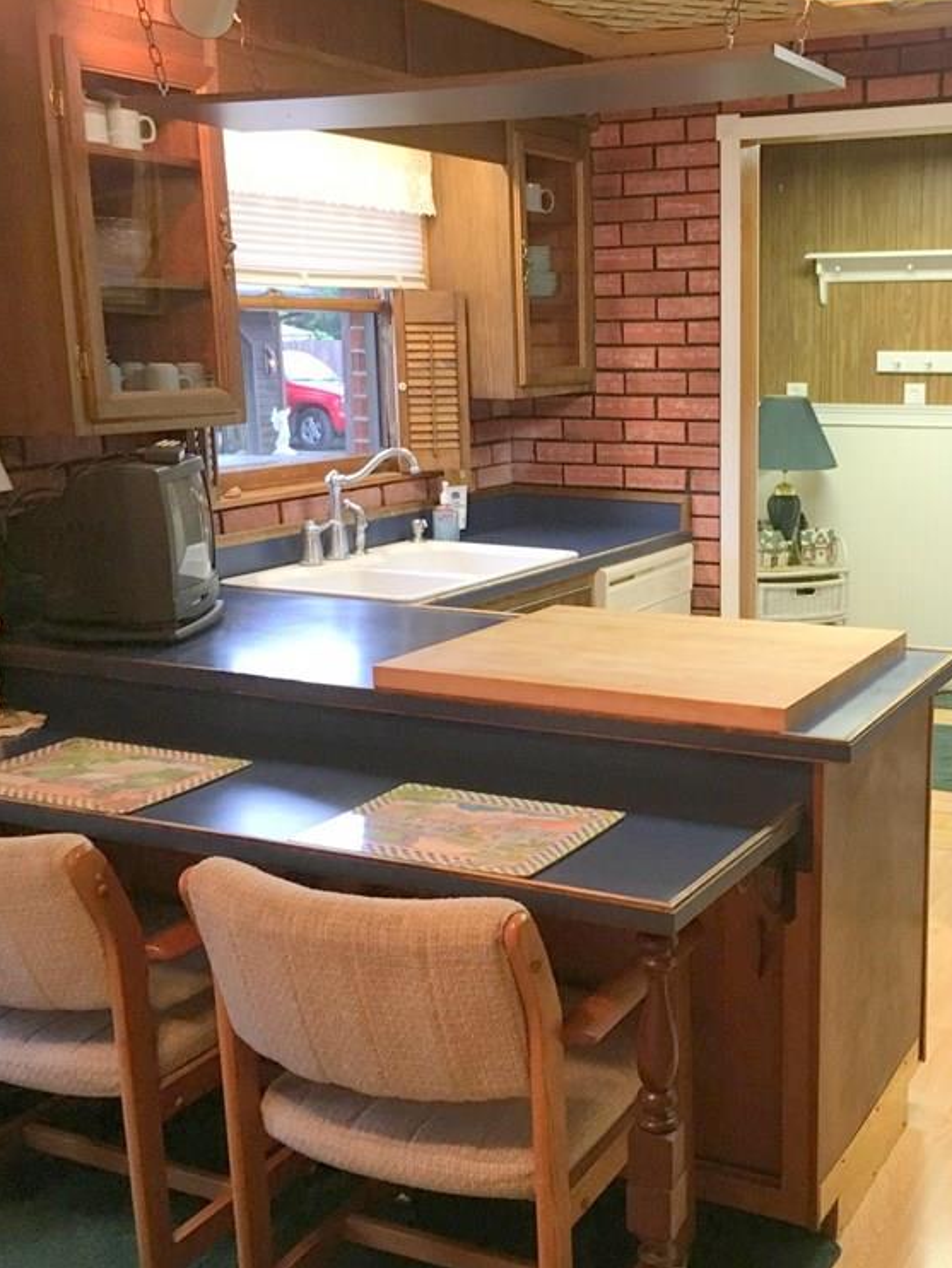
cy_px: 641
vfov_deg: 46.8
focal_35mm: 40
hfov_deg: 35.4
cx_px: 679
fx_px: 1466
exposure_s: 1/30
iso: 160
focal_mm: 4.15
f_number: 2.2
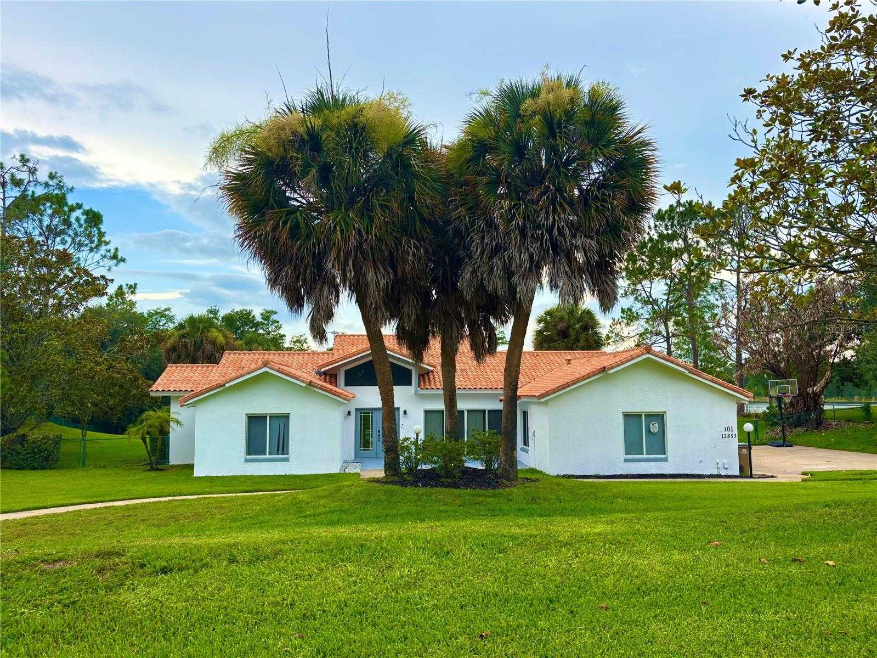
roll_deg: -2.0
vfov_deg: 53.1
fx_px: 659
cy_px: 329
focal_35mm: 26
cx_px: 438
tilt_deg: +5.3
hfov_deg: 67.3
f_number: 1.6
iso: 50
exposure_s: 1/1567
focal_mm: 5.96
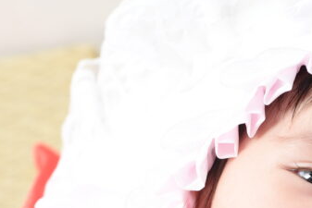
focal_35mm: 152
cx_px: 234
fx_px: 1318
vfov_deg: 8.9
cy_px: 293
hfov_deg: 13.5
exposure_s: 1/200
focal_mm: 50
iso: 500
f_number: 5
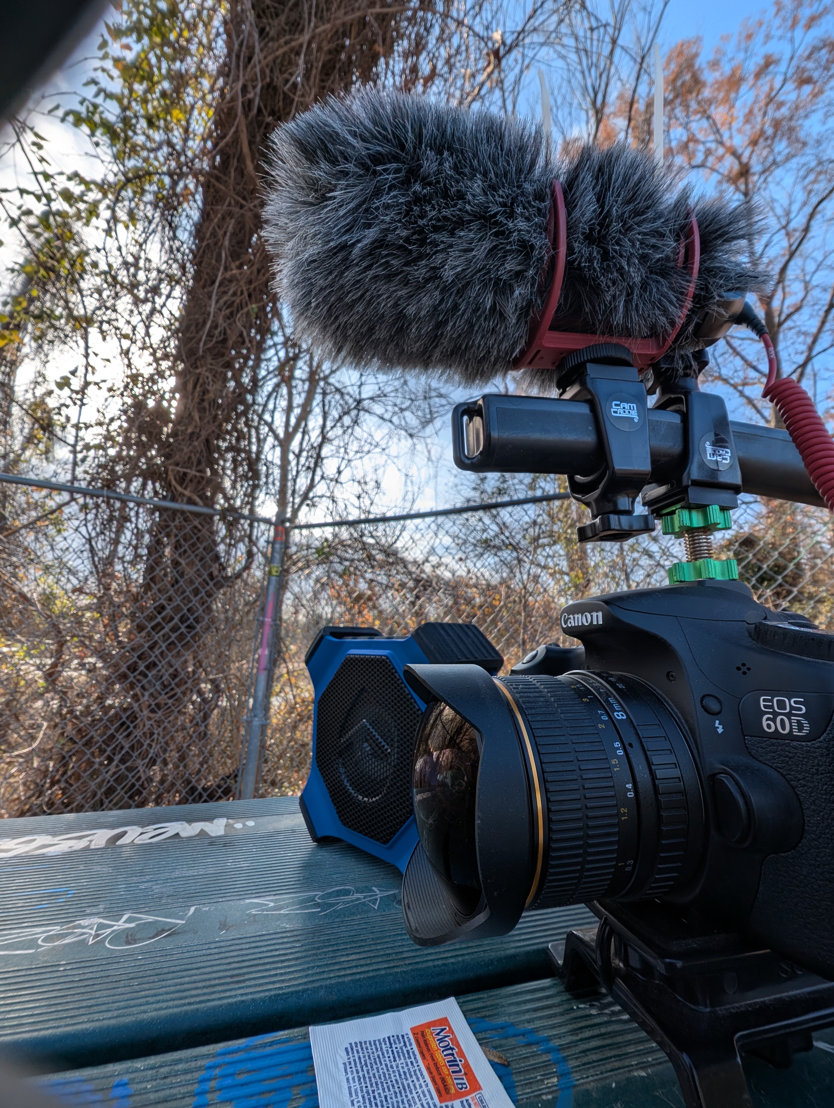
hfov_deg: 90.1
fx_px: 417
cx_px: 417
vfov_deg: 106.1
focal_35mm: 13
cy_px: 554
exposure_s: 1/1466
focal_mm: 1.95
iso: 43
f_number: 2.2
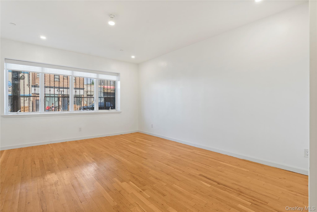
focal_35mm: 17
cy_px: 106
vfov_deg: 70.5
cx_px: 158
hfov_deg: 93.3
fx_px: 150
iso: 100
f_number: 8
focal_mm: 17
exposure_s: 1/1.67
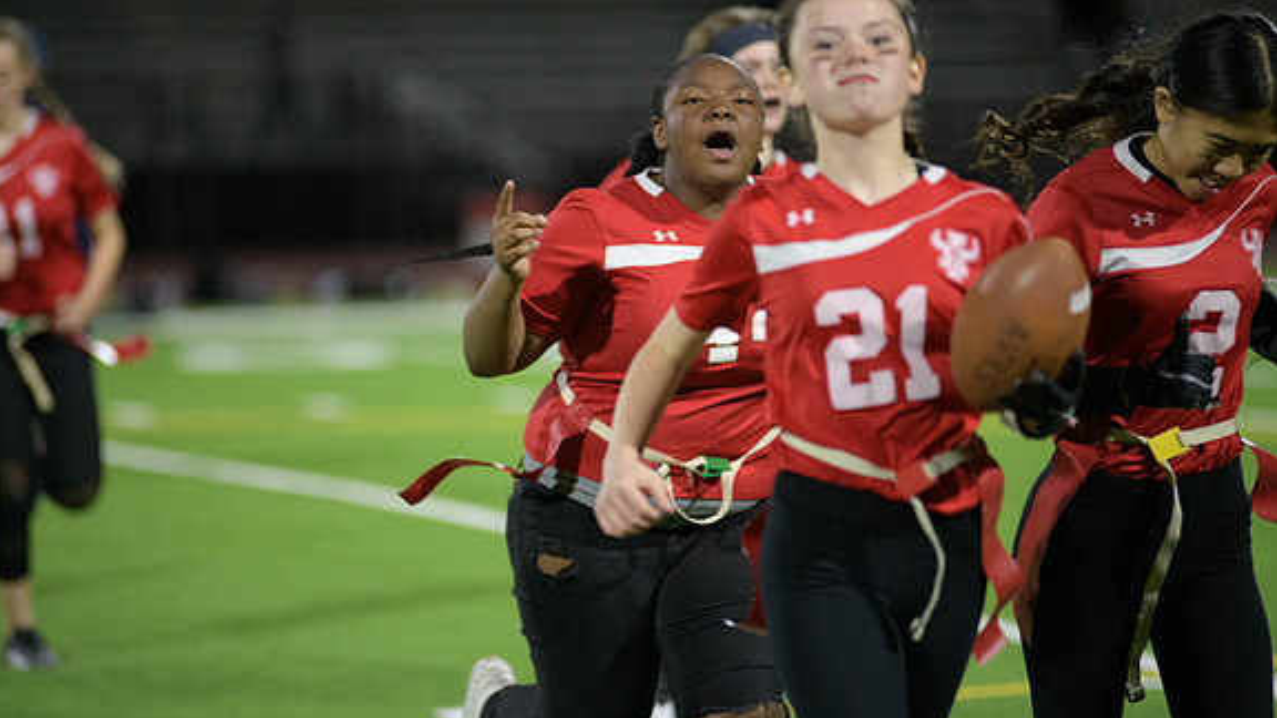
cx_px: 636
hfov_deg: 10.2
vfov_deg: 5.8
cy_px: 320
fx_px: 7145
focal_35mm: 211
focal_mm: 200
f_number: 2.8
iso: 4000
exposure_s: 1/640
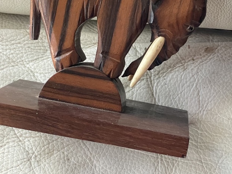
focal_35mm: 102
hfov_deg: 18.9
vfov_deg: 14.4
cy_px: 32
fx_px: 684
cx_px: 218
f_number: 2
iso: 200
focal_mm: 6
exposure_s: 1/85
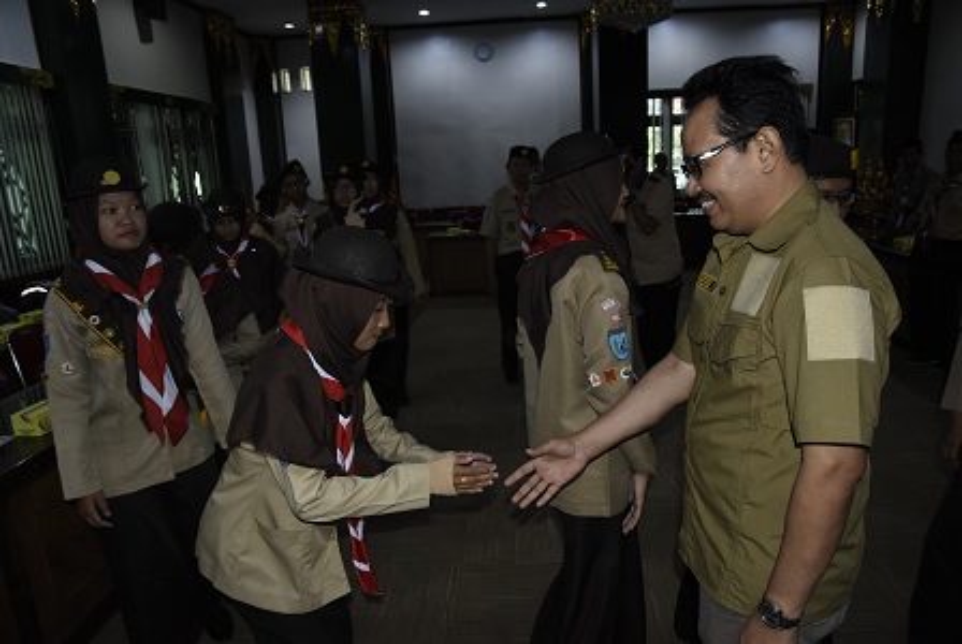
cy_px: 322
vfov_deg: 53.3
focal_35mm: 24
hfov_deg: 73.7
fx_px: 642
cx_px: 481
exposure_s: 1/100
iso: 1000
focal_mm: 16
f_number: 4.5
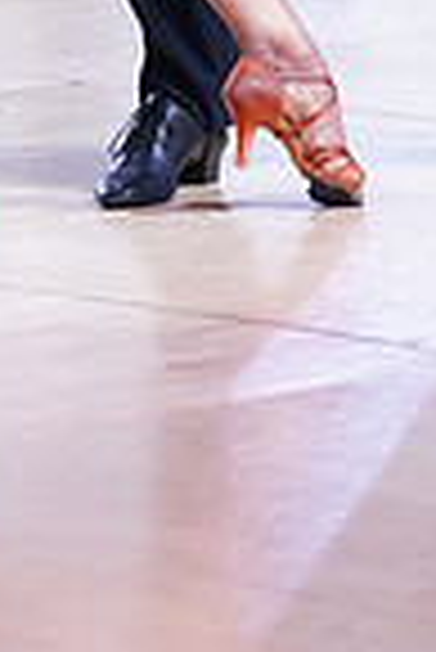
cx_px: 317
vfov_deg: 5.8
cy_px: -517
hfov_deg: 4.0
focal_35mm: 347
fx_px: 6288
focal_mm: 87
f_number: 2.8
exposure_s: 1/500
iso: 2000
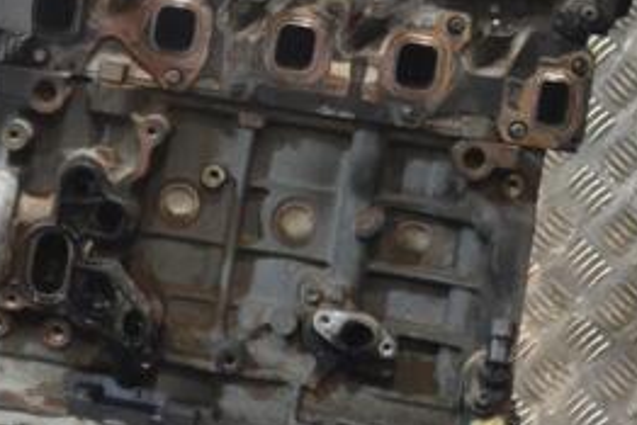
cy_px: 226
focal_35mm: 120
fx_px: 2127
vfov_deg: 11.4
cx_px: 112
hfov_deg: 16.9
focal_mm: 35
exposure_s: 1/80
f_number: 5
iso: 3200
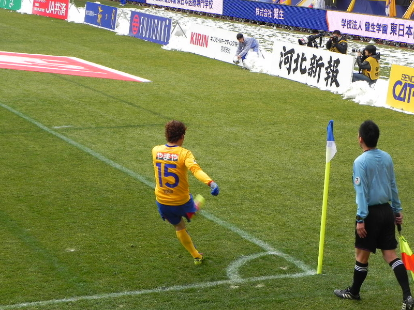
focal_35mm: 95
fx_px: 1136
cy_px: 155
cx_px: 207
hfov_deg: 20.7
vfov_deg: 15.6
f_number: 5
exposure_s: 1/172
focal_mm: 16.9
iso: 160
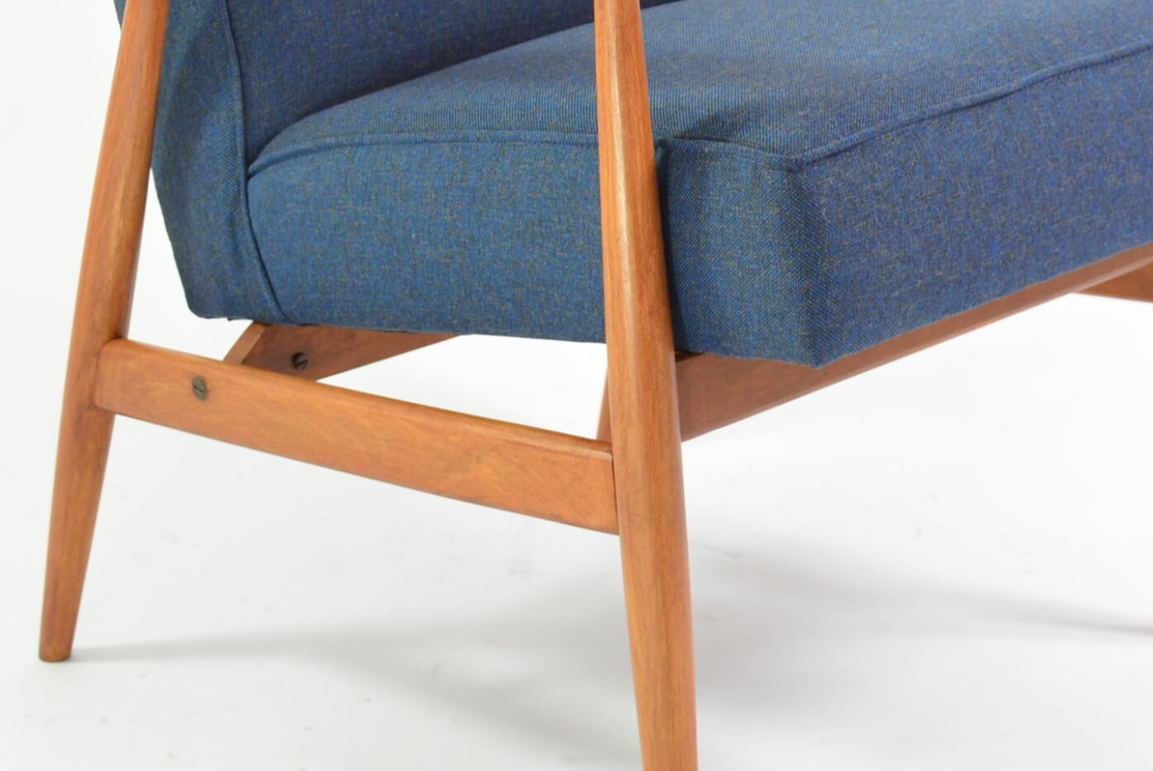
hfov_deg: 22.6
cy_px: 166
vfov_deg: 15.1
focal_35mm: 90
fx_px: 2884
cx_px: 654
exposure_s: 1/60
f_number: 5.6
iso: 640
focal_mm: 28
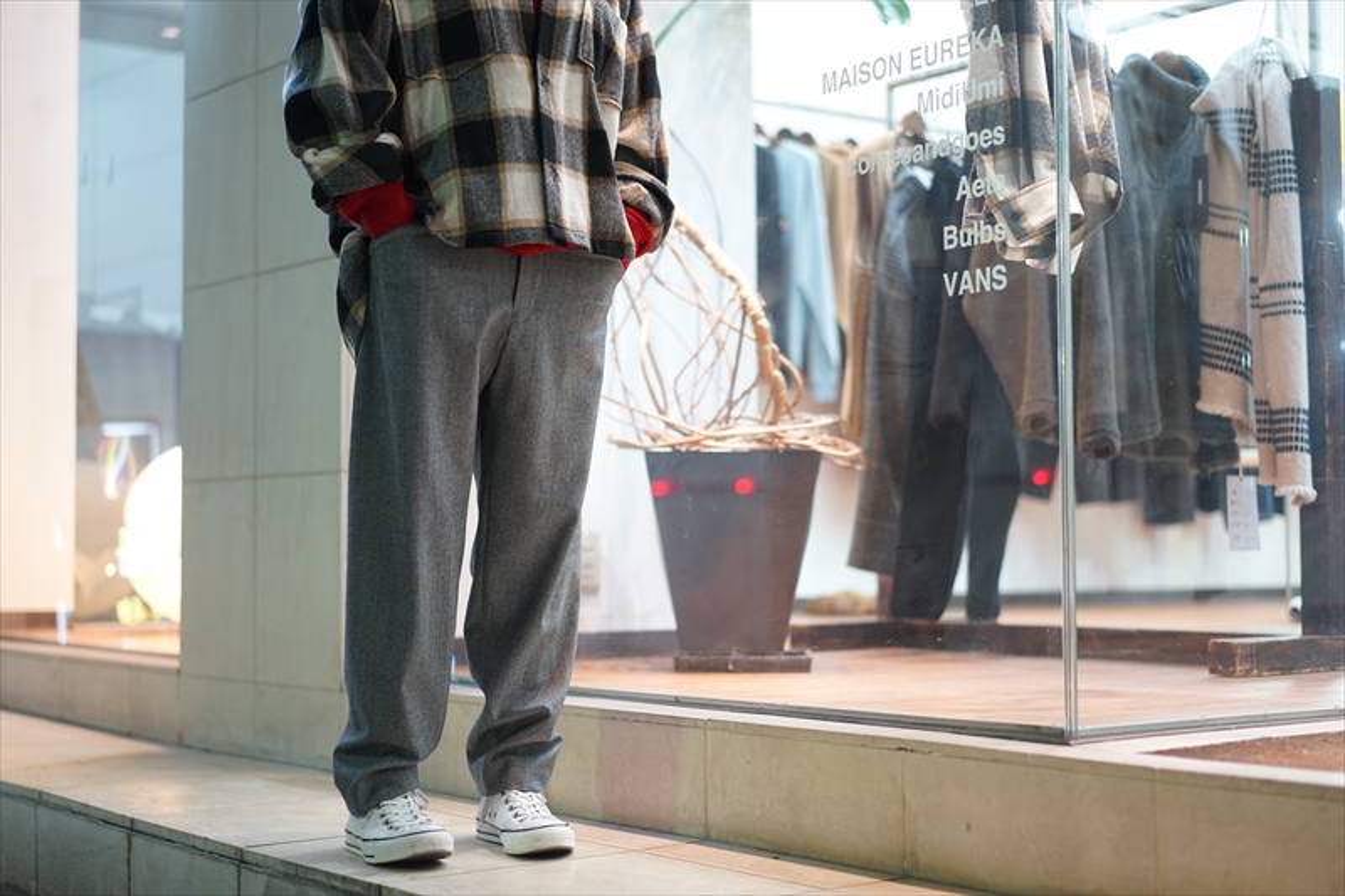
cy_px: 448
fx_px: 2054
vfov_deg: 24.6
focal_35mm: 55
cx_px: 672
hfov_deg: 36.3
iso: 800
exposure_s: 1/60
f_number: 1.8
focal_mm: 55
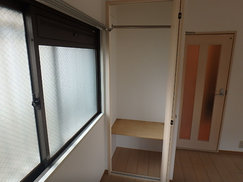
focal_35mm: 21
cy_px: 91
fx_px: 147
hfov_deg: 79.0
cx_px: 122
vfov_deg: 63.4
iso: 125
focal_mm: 3.7
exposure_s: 1/60
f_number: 3.5
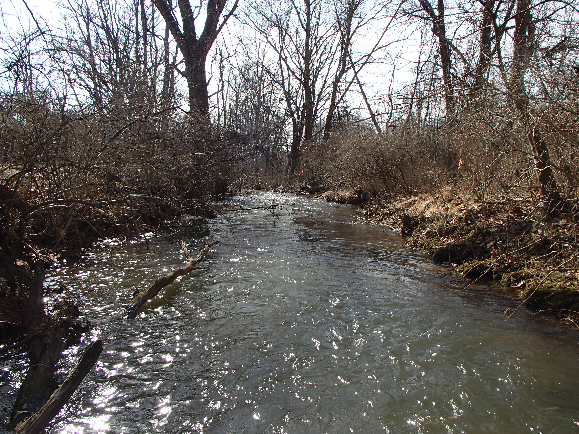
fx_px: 468
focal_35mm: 28
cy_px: 217
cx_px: 290
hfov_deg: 63.4
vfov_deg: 49.7
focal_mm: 5
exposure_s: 1/500
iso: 100
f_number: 3.9
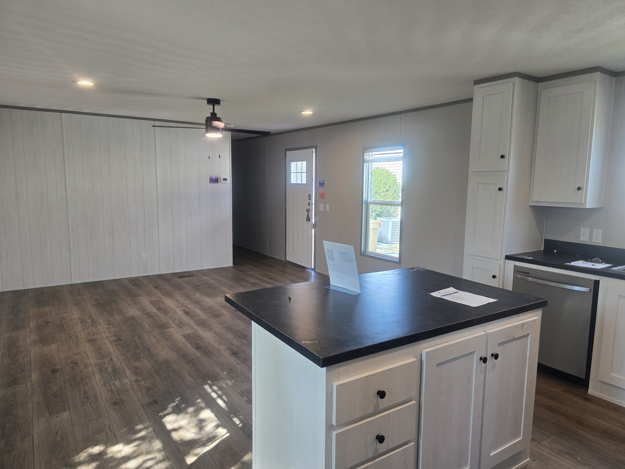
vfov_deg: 58.9
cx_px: 312
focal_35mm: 23
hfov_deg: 73.9
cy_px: 234
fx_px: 415
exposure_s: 1/120
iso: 64
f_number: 1.7
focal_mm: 6.3
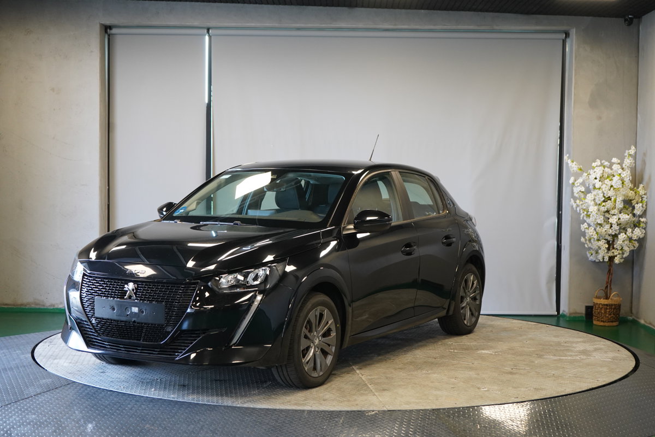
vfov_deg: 24.6
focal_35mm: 55
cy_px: 218
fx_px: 1001
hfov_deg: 36.2
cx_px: 328
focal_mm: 55
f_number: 5
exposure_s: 1/160
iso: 2500
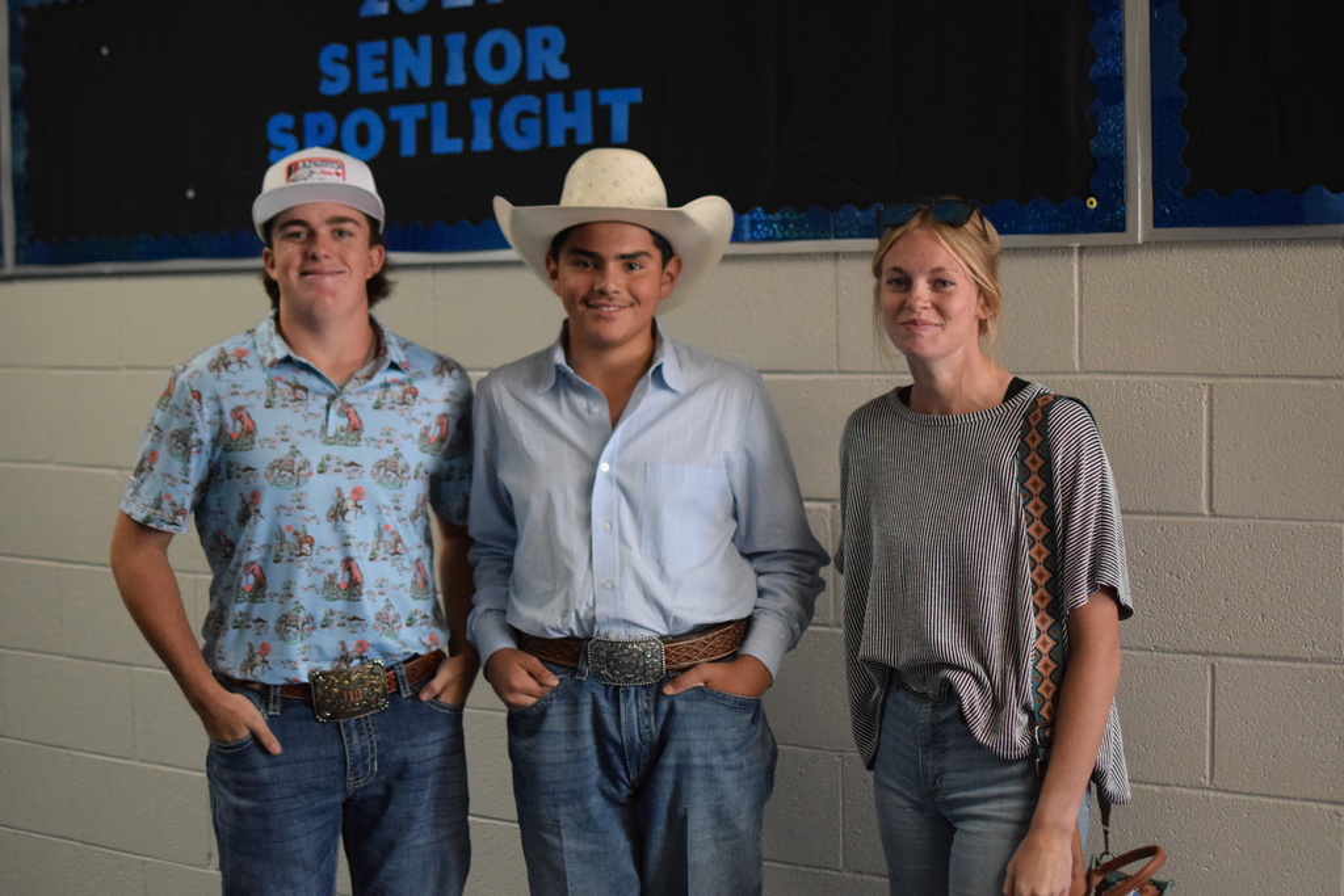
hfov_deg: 37.8
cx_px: 672
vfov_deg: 25.8
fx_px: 1960
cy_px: 448
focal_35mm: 52
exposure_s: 1/500
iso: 3200
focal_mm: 35
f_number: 2
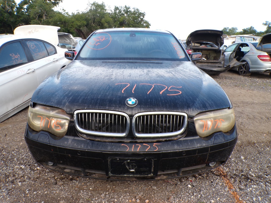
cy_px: 102
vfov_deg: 56.8
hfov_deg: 71.6
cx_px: 136
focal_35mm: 24
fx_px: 188
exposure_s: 1/60
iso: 100
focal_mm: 4.3
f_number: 4.4
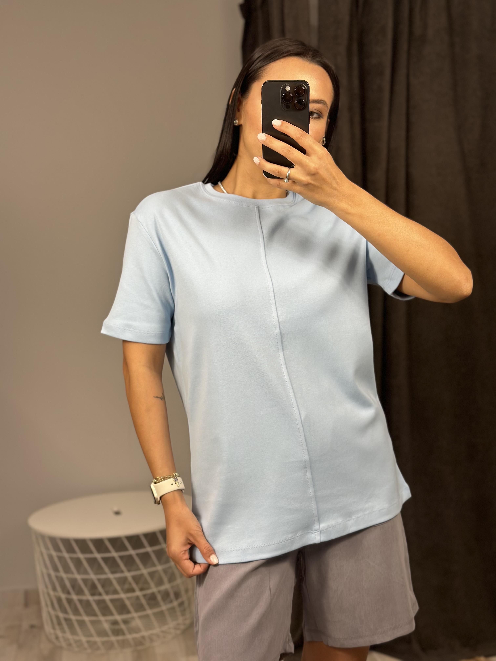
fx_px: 917
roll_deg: +2.8
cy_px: 330
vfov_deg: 39.7
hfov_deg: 30.3
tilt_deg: -26.6
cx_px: 248
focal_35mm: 48
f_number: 1.78
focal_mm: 6.86
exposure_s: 1/100
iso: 64
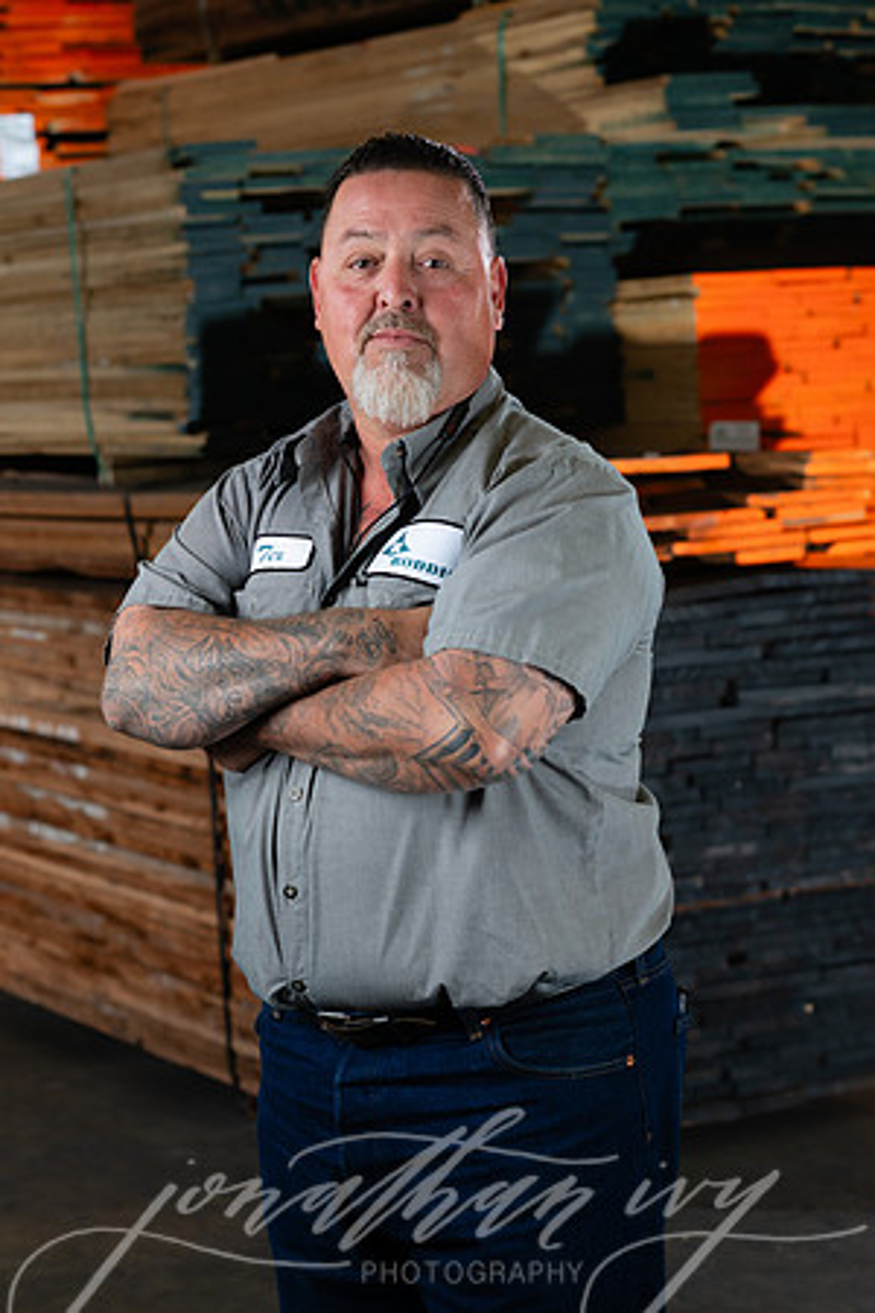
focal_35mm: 85
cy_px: 656
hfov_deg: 16.1
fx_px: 3099
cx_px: 438
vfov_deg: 23.9
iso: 400
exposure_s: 1/60
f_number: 5.6
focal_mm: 85
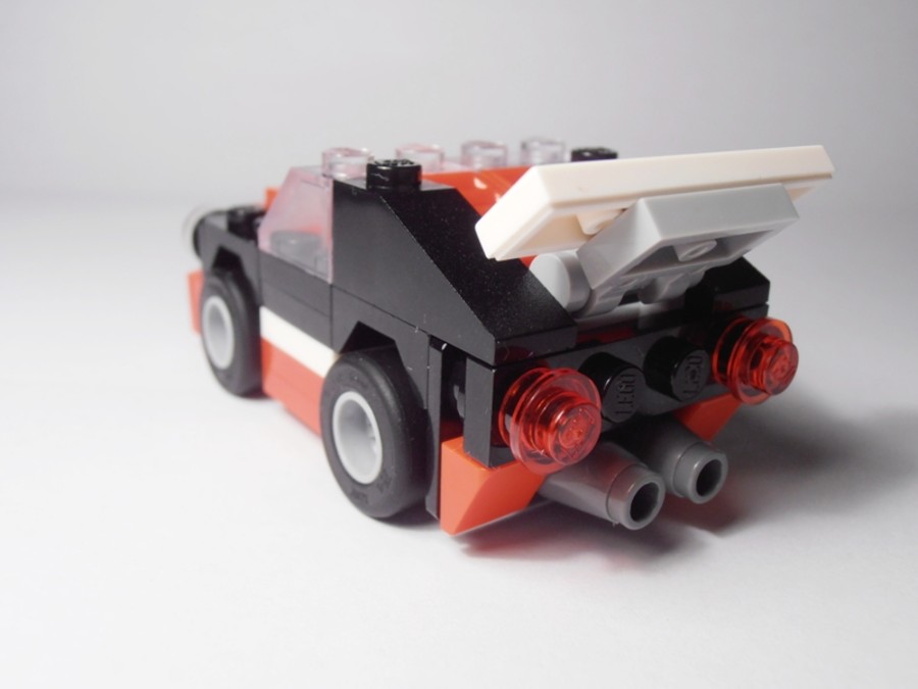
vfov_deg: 38.7
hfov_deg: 50.1
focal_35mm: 37
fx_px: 981
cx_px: 459
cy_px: 344
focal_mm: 6.61
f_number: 3.9
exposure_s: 1/50
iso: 80
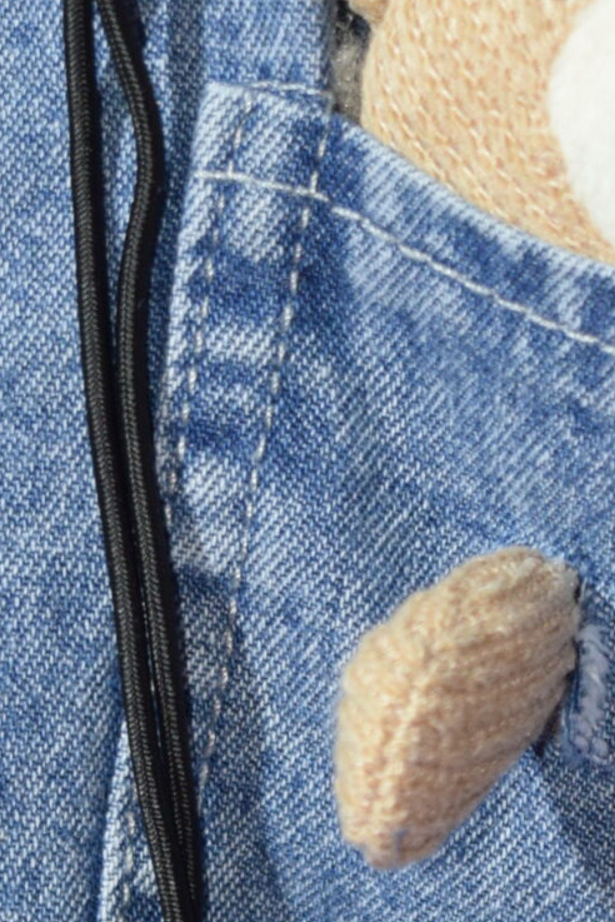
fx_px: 6937
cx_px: 571
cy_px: 759
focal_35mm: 271
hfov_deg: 5.1
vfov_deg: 7.6
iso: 800
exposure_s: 1/100
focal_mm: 52
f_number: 5.6
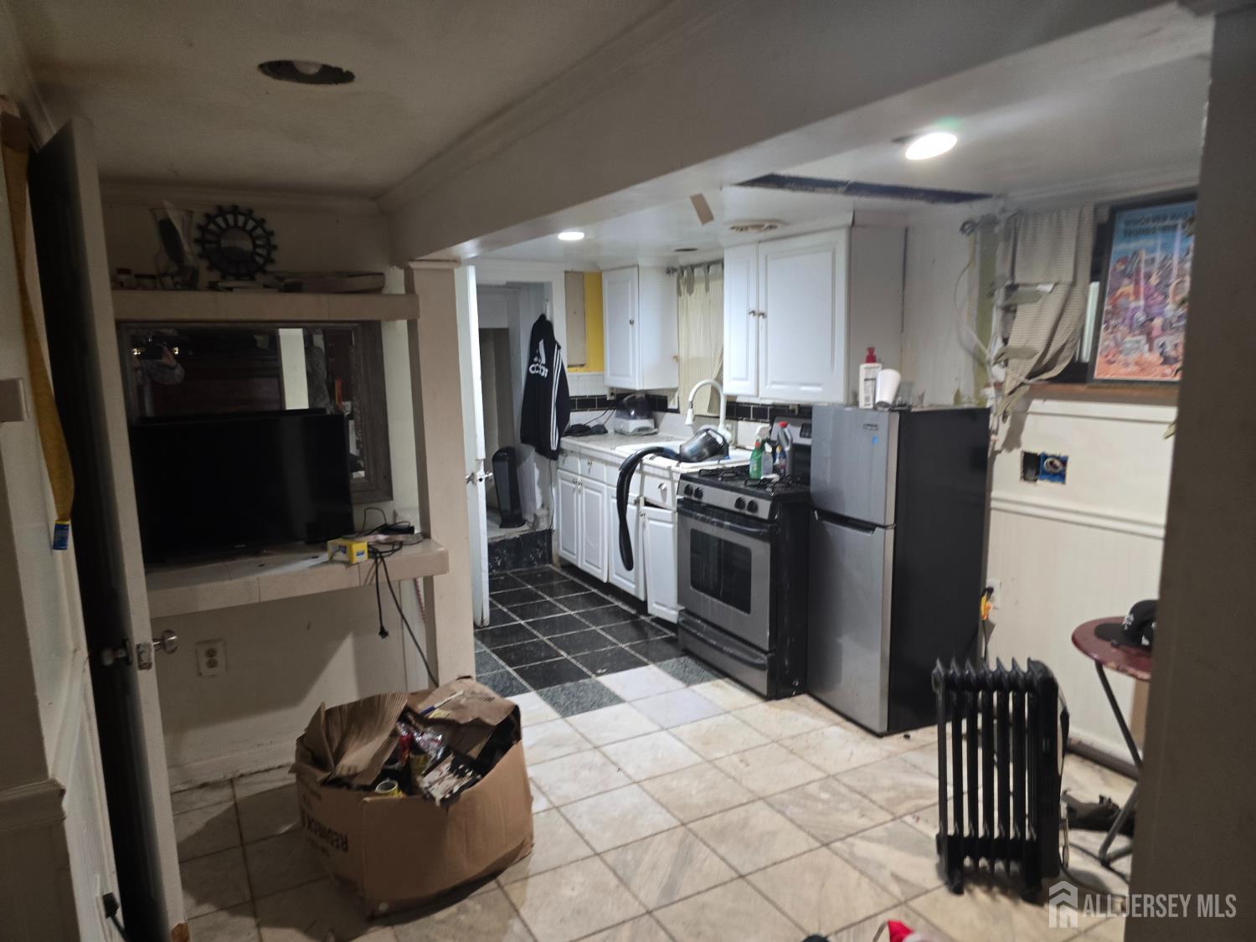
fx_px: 835
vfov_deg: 58.9
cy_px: 471
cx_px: 628
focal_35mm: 23
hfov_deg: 73.9
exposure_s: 1/31
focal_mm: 6.3
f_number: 1.7
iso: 320
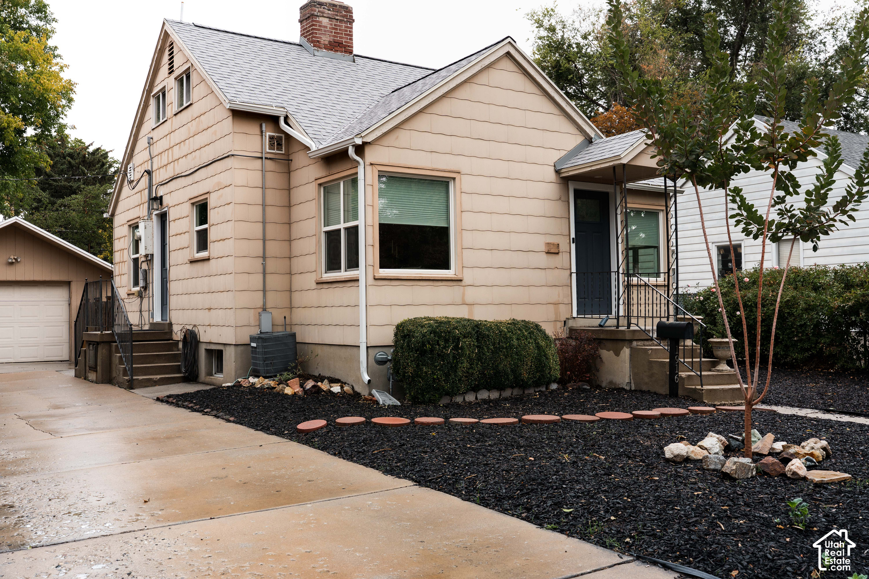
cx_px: 434
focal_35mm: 35
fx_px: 837
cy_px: 290
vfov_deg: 38.1
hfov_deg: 54.8
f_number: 5.6
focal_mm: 34.7
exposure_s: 1/80
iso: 100
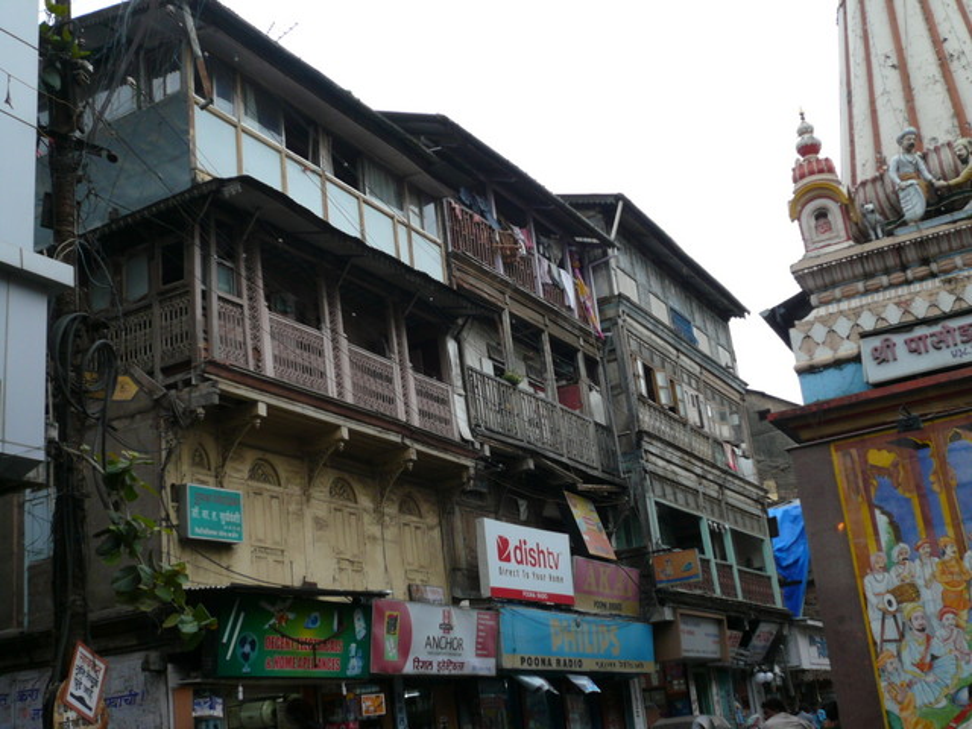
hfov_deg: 44.8
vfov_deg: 34.3
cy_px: 364
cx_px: 486
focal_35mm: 42
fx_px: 1179
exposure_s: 1/80
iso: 100
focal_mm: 6.9
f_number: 3.3
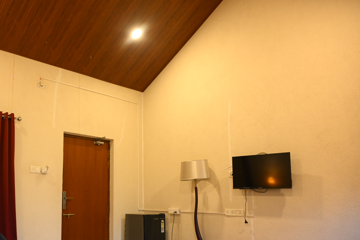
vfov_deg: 38.5
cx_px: 109
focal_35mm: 34
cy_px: 159
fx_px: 340
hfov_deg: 54.2
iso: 1600
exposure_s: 1/60
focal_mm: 24
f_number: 4
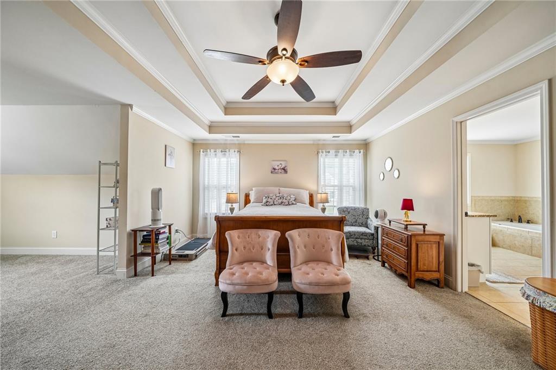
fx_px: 185
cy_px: 185
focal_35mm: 12
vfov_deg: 89.9
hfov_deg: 112.7
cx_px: 278
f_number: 8
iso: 400
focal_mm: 12
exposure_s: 1/8
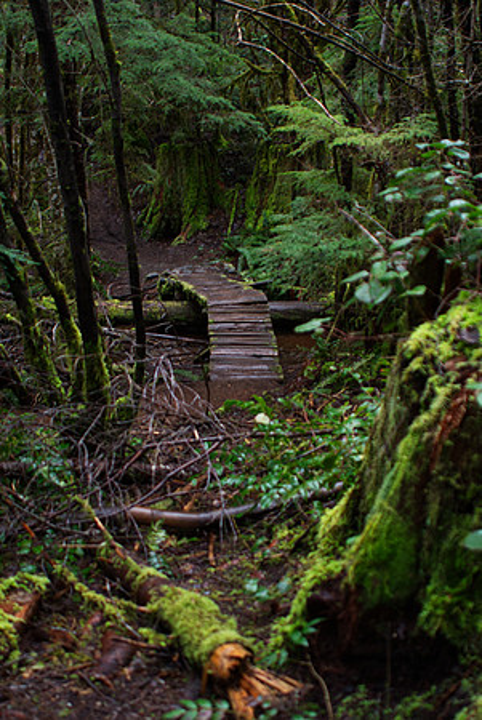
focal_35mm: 42
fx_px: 841
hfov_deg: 32.0
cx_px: 241
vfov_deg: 46.4
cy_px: 360
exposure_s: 1/125
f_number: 3.5
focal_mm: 28
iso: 400
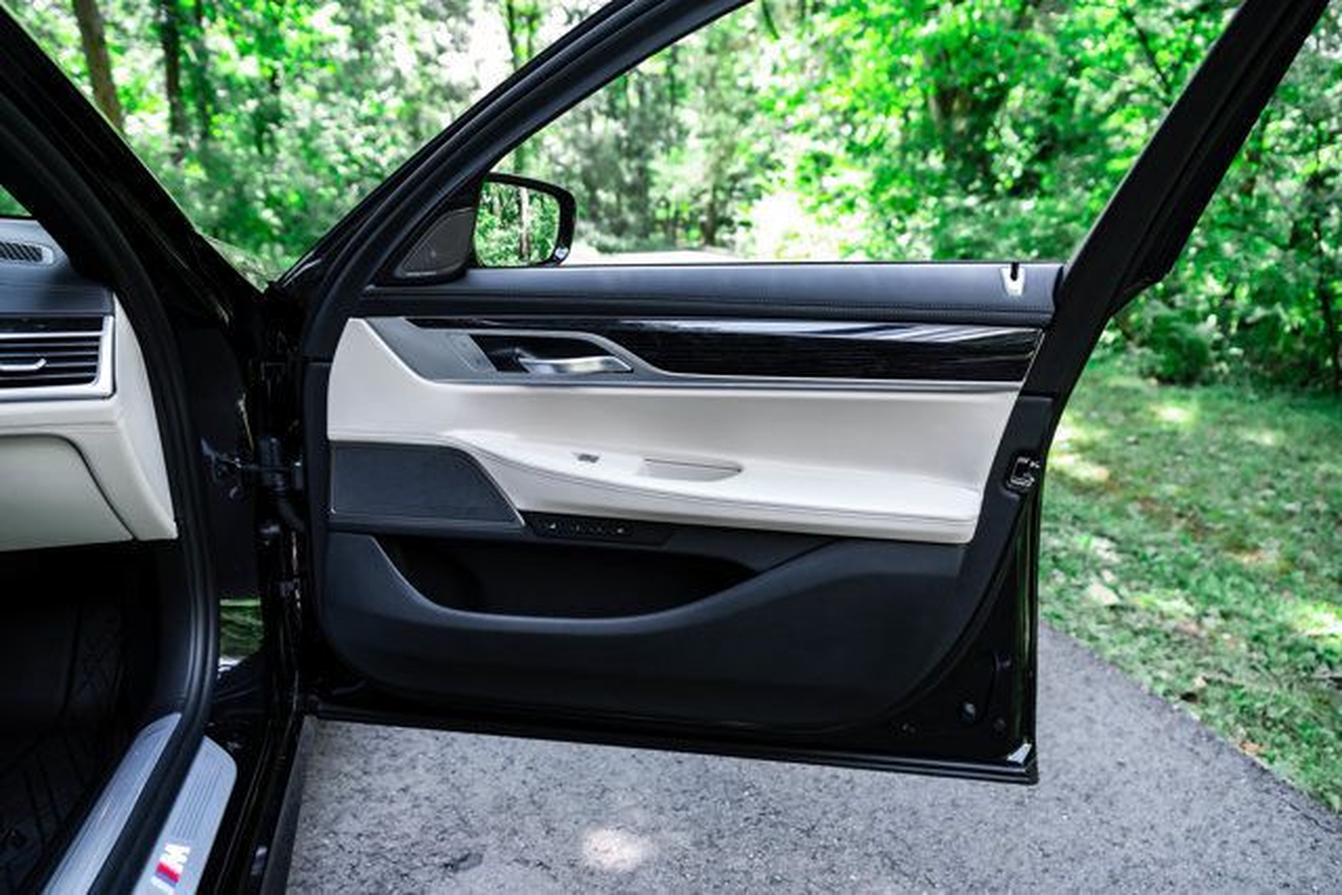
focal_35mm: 24
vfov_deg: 53.2
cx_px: 671
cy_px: 448
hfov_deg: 73.7
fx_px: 895
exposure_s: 1/250
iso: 640
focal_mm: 24
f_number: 3.5
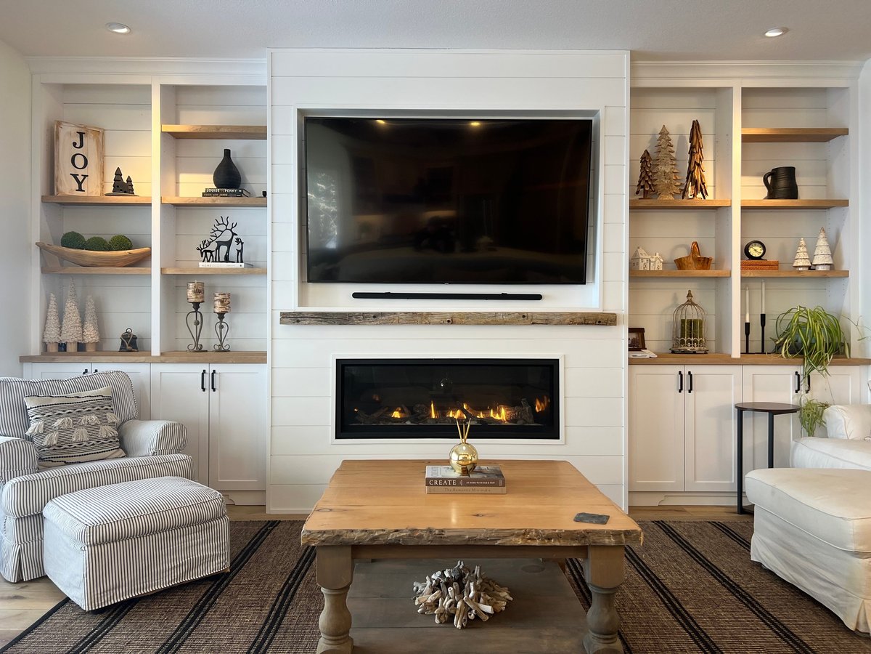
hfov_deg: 67.3
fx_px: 654
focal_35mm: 26
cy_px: 327
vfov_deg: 53.1
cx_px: 436
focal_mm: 5.7
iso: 80
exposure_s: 1/120
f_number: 1.5
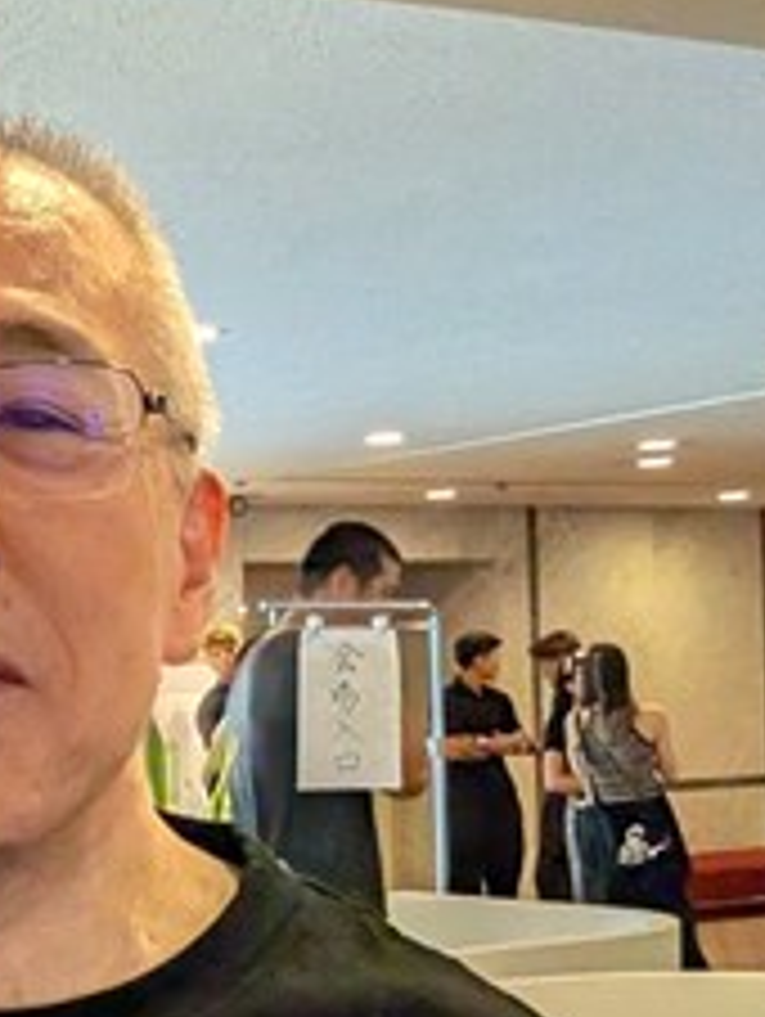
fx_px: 2118
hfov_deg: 19.4
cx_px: -124
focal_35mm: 72
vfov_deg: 26.6
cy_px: 767
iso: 797
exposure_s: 1/120
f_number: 2.2
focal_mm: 2.74
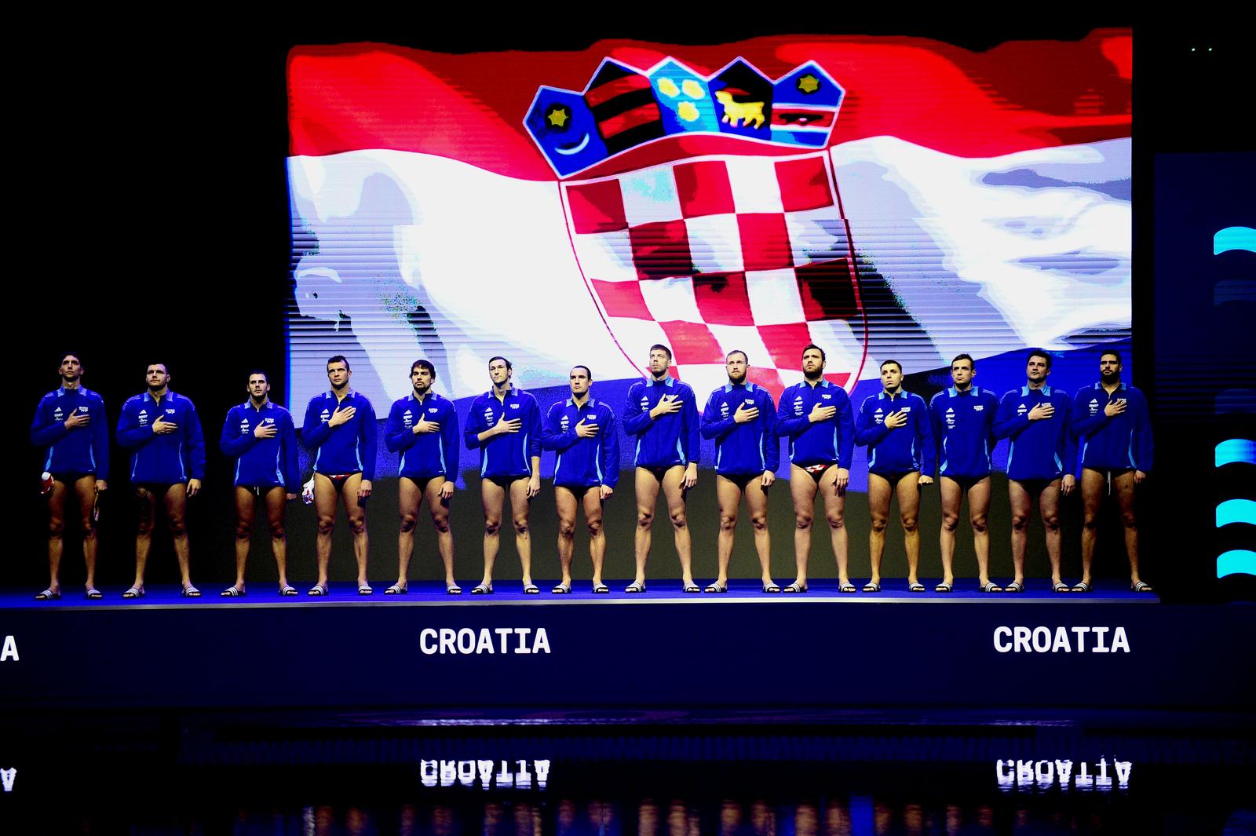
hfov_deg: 11.8
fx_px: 6102
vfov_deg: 7.8
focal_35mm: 175
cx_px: 628
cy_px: 418
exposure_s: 1/1000
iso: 2000
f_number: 2.8
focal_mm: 175
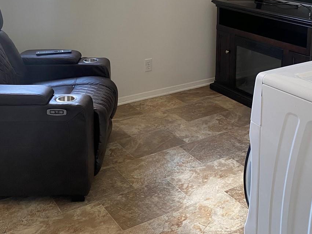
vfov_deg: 28.5
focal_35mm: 49
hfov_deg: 38.7
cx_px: 194
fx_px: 442
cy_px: 22
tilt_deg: -11.4
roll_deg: -0.1
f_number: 1.8
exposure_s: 1/60
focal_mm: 4.25
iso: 100
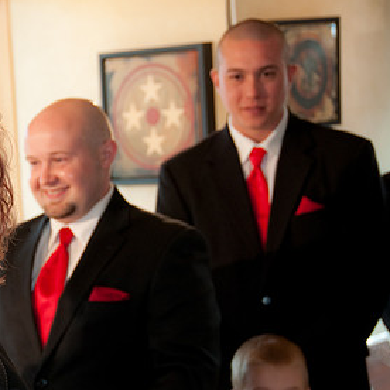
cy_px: 268
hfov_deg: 11.5
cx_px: 0
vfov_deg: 11.6
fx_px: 1912
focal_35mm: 150
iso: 400
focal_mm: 56
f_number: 4.8
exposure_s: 1/60
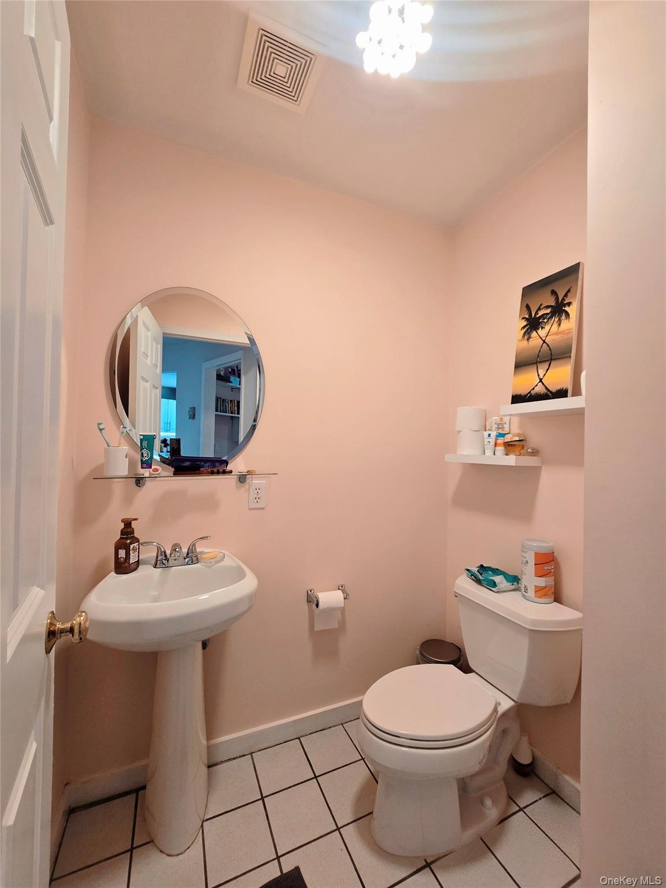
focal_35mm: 13
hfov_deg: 89.9
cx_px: 333
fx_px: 333
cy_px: 444
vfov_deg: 106.2
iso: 160
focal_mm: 2.2
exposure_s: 1/60
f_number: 2.2
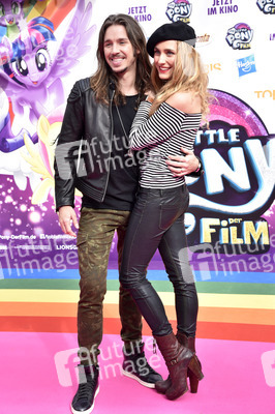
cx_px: 138
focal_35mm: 58
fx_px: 666
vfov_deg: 34.5
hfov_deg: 23.3
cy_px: 207
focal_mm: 58
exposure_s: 1/200
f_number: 8
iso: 400
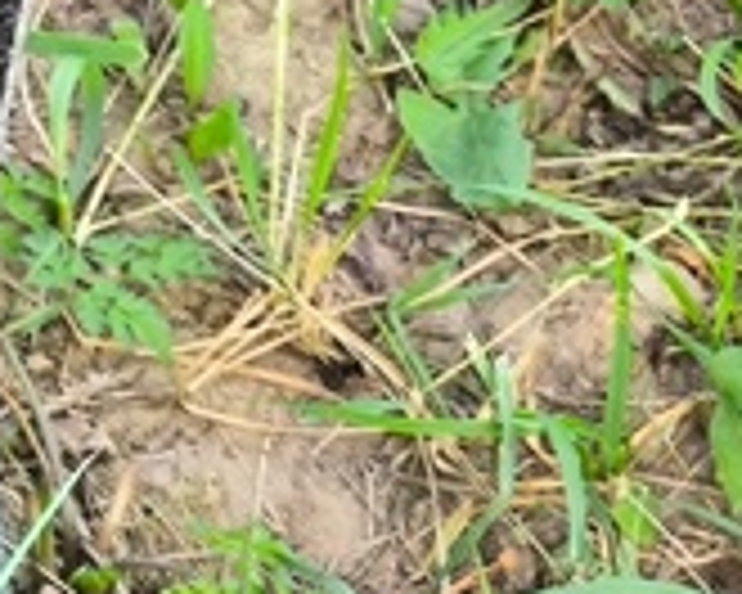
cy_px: -302
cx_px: -762
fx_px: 5183
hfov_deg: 7.8
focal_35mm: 236
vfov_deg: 6.5
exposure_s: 1/60
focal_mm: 4.71
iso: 100
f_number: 1.7
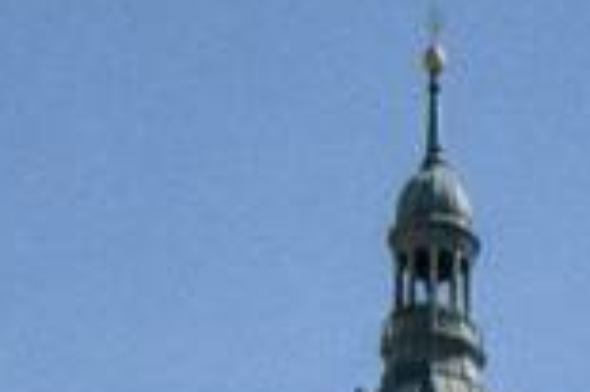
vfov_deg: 4.3
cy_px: 1229
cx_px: 944
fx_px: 4977
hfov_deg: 6.7
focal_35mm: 304
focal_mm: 47
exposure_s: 1/1000
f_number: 7.1
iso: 320
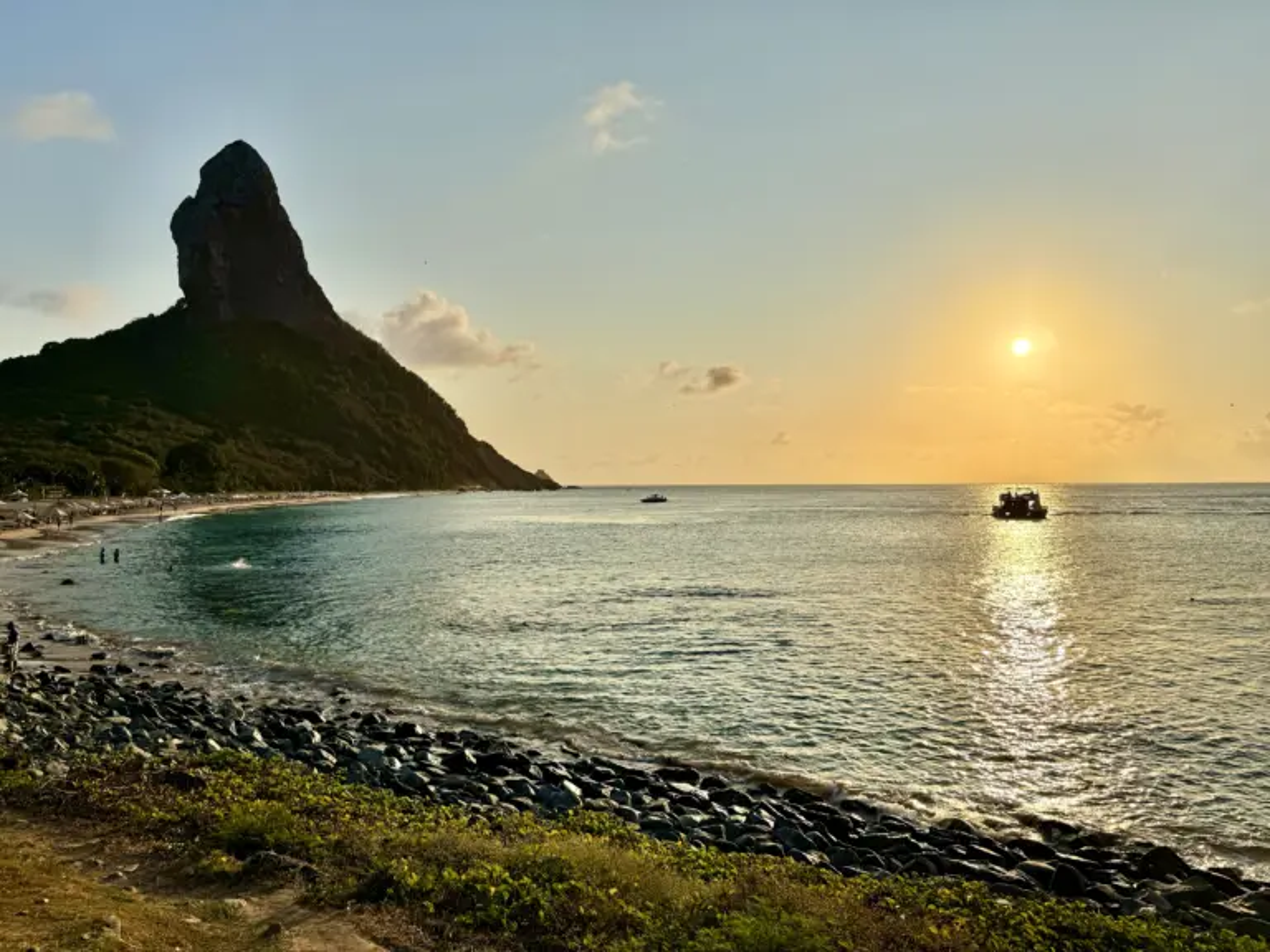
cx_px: 635
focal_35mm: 24
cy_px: 476
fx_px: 881
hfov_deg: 71.6
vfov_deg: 56.8
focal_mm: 6.76
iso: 64
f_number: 1.78
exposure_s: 1/12346
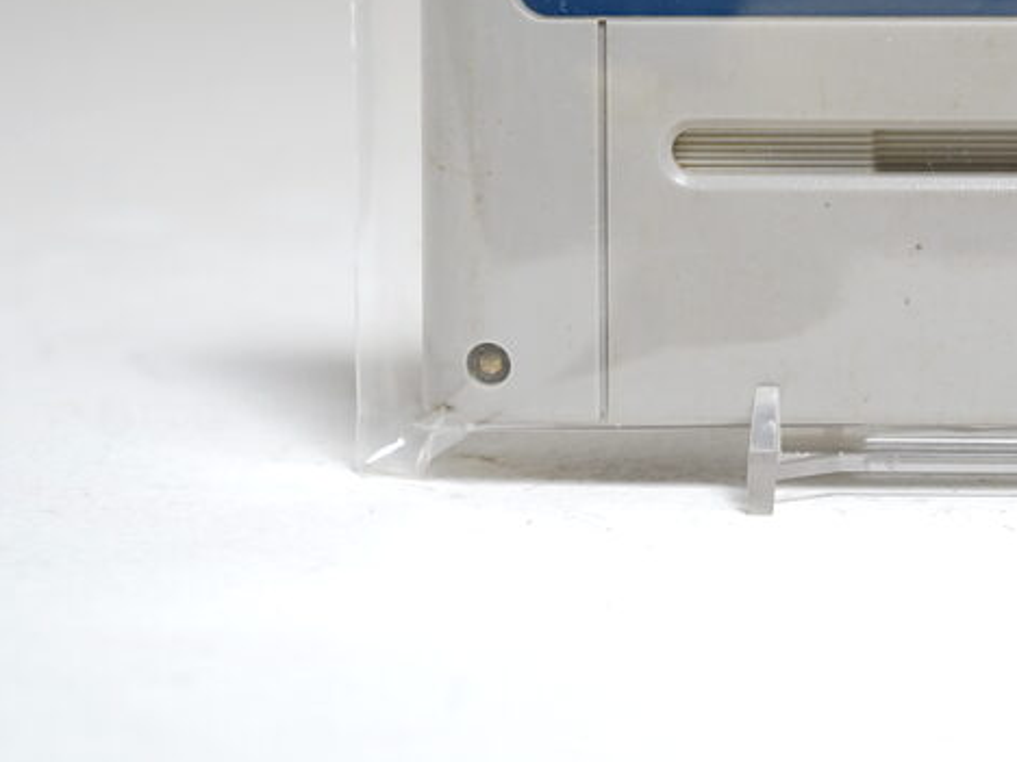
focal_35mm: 101
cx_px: 971
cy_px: 59
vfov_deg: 14.5
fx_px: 2967
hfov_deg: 19.0
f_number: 5
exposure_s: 1/4
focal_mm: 41
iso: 64
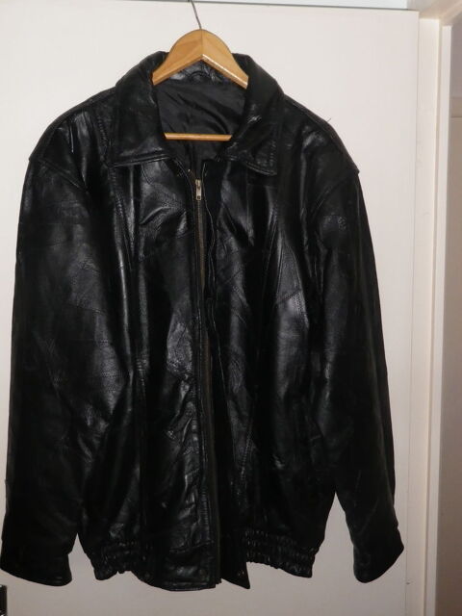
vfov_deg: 47.9
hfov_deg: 36.8
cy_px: 308
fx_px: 694
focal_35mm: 39
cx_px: 231
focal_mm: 7
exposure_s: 1/50
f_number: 4
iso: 400
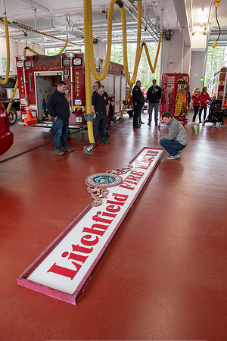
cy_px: 170
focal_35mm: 24
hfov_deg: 53.1
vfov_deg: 73.7
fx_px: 227
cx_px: 114
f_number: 5.6
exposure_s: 1/100
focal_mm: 16
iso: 1000
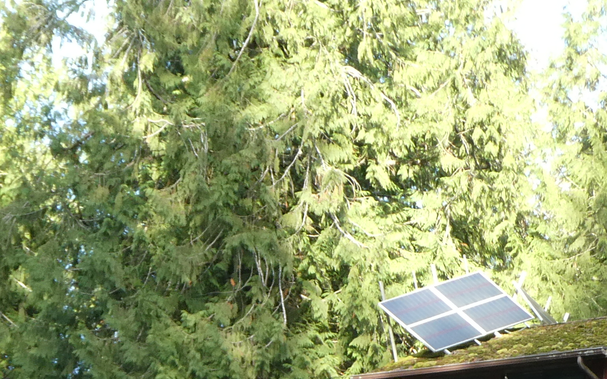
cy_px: 464
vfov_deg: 10.3
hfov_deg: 16.7
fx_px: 2068
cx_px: 241
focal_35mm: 125
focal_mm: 6.3
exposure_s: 1/80
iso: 125
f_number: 3.7
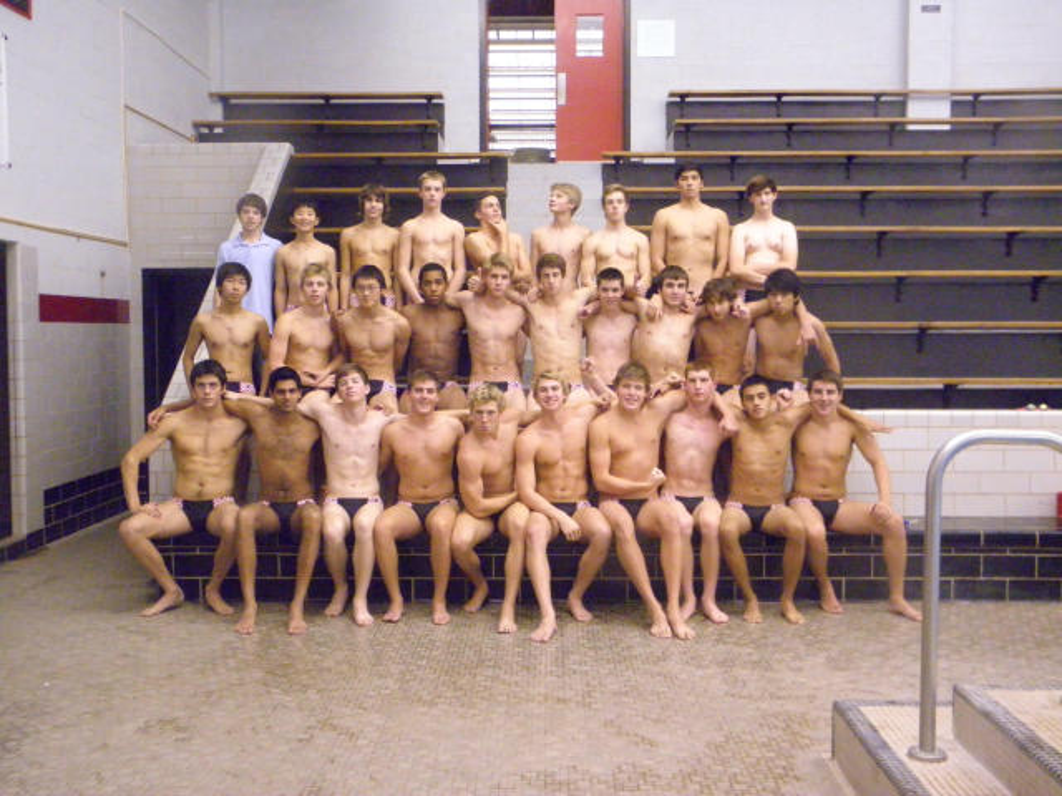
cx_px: 531
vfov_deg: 37.7
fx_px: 1166
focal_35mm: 38
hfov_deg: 49.0
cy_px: 398
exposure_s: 1/60
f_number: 3.7
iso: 800
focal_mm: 6.8
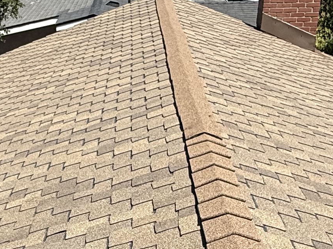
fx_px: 635
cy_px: 228
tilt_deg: -27.8
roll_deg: +1.5
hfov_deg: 29.2
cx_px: 116
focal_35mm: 66
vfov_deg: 21.7
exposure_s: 1/2506
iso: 50
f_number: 2.2
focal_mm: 2.22
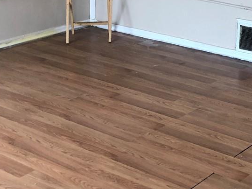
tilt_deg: -11.3
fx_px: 604
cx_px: 277
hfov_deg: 22.3
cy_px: -10
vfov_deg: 17.3
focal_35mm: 83
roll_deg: -1.1
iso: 32
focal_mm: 3.99
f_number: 1.8
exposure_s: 1/30
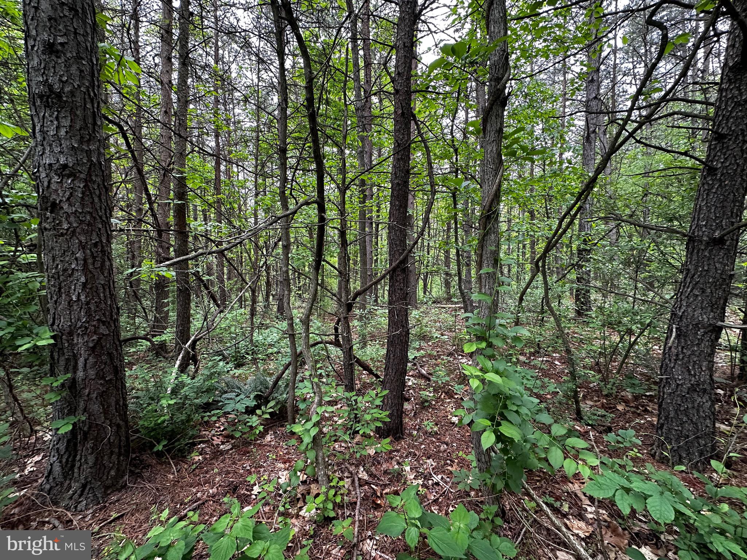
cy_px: 280
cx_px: 374
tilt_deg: -6.3
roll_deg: +0.3
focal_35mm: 14
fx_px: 302
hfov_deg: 102.1
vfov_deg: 85.7
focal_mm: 2.22
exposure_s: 1/99
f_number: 2.2
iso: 160
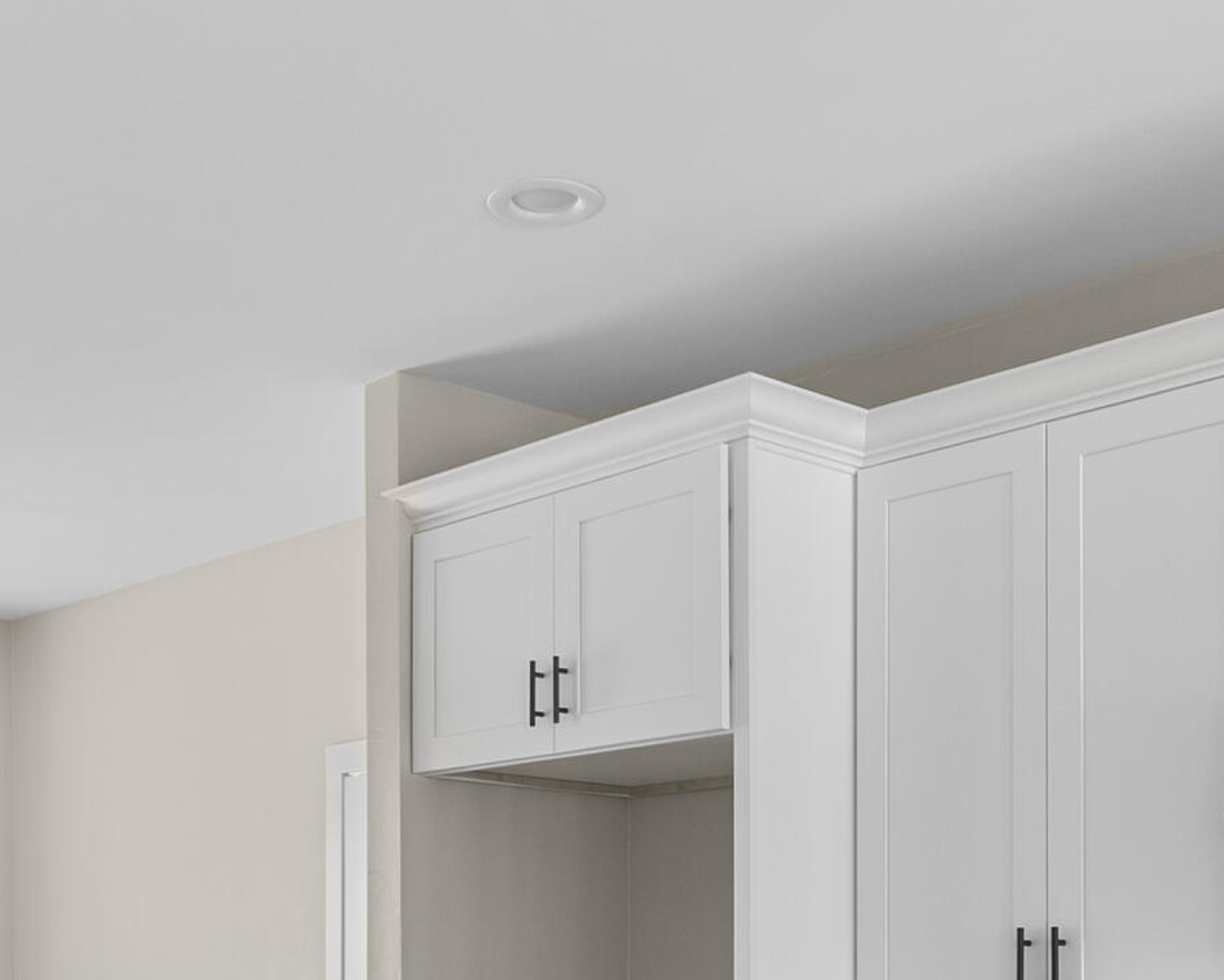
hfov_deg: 35.3
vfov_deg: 26.8
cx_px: 615
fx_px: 1921
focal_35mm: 53
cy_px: 1017
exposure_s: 1/1.67
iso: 400
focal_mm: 17
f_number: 8
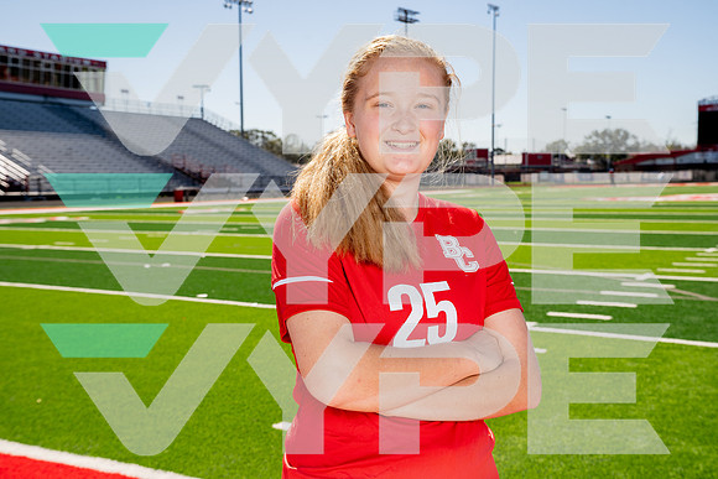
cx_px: 359
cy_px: 240
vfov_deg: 30.5
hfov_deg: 44.5
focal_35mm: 44
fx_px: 878
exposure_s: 1/250
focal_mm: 44
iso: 100
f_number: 7.1
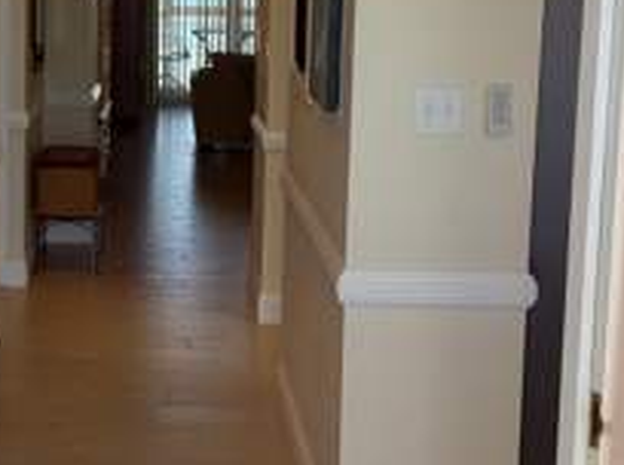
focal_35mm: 73
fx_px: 1313
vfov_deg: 20.0
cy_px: 164
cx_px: 147
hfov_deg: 26.4
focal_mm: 3.3
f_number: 2.4
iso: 40
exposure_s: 1/120
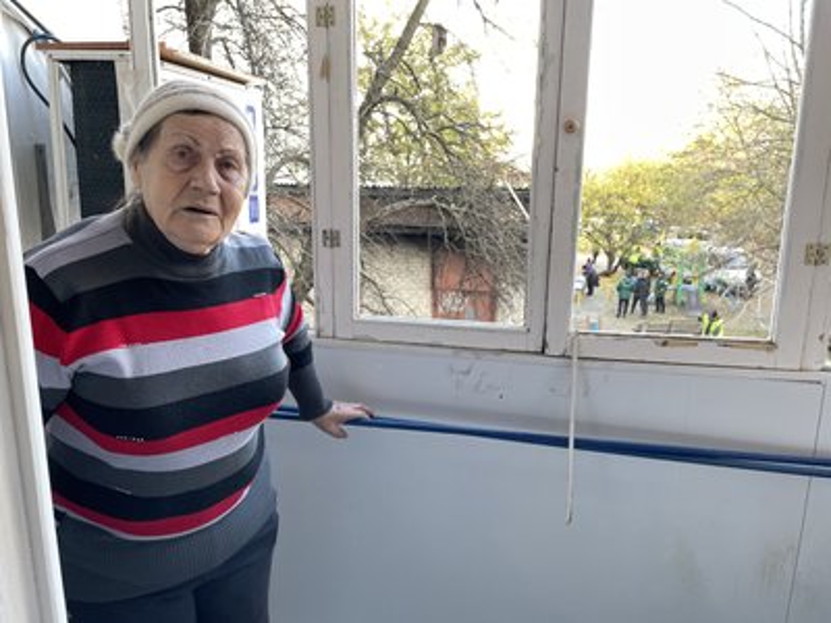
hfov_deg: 67.3
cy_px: 312
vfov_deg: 53.1
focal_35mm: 26
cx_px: 416
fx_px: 624
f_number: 1.6
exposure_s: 1/121
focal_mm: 4.2
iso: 80
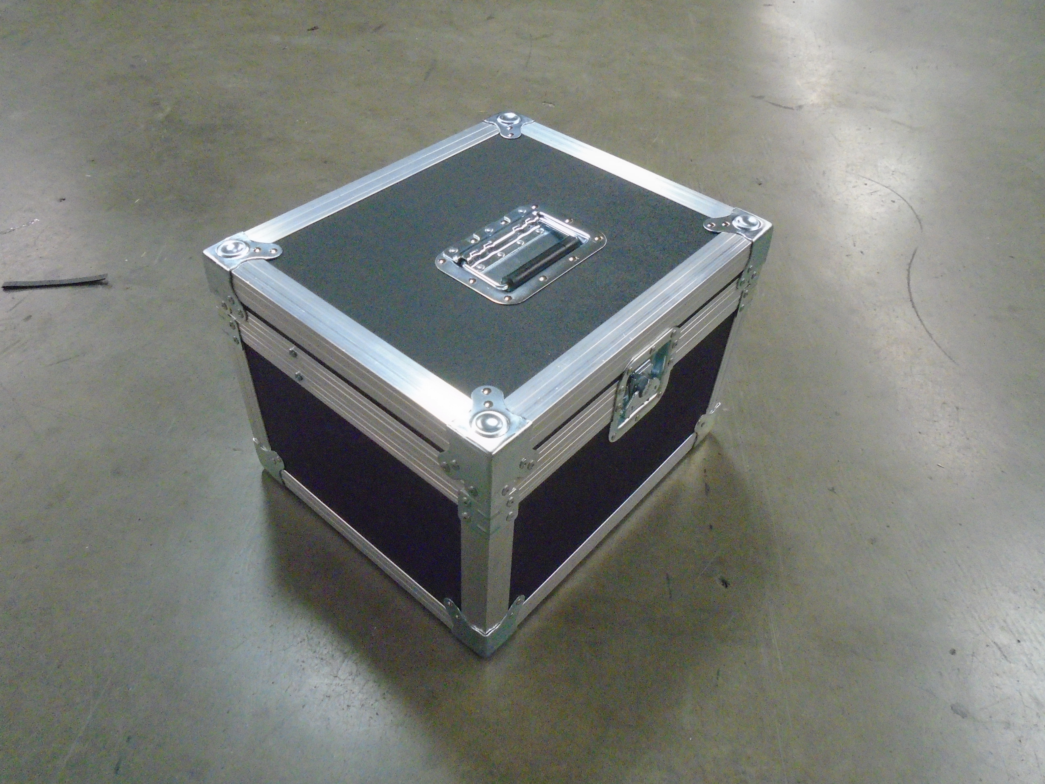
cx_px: 522
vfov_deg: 53.1
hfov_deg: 67.3
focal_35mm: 26
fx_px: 785
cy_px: 392
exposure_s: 1/60
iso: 800
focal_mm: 4.6
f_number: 3.2
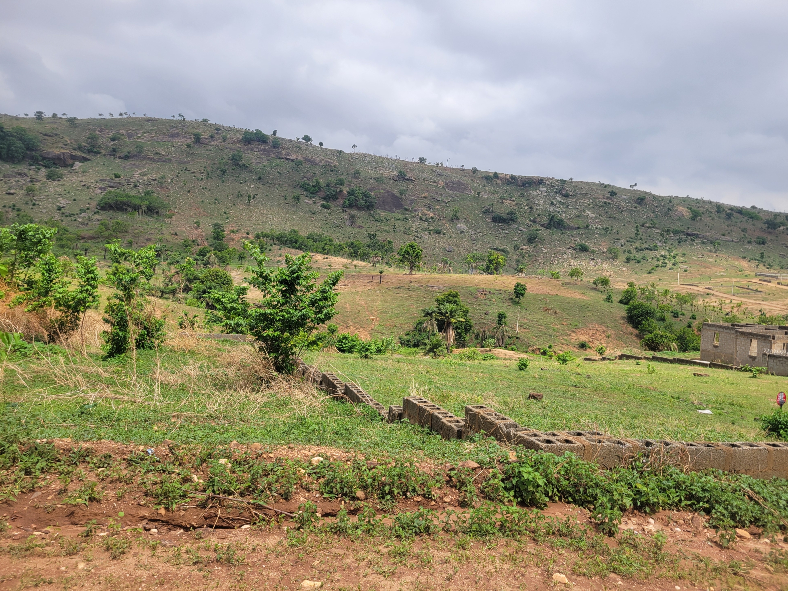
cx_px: 408
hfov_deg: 65.3
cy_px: 284
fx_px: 615
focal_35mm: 27
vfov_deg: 51.3
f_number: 1.8
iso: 40
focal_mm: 5.4
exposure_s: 1/2283
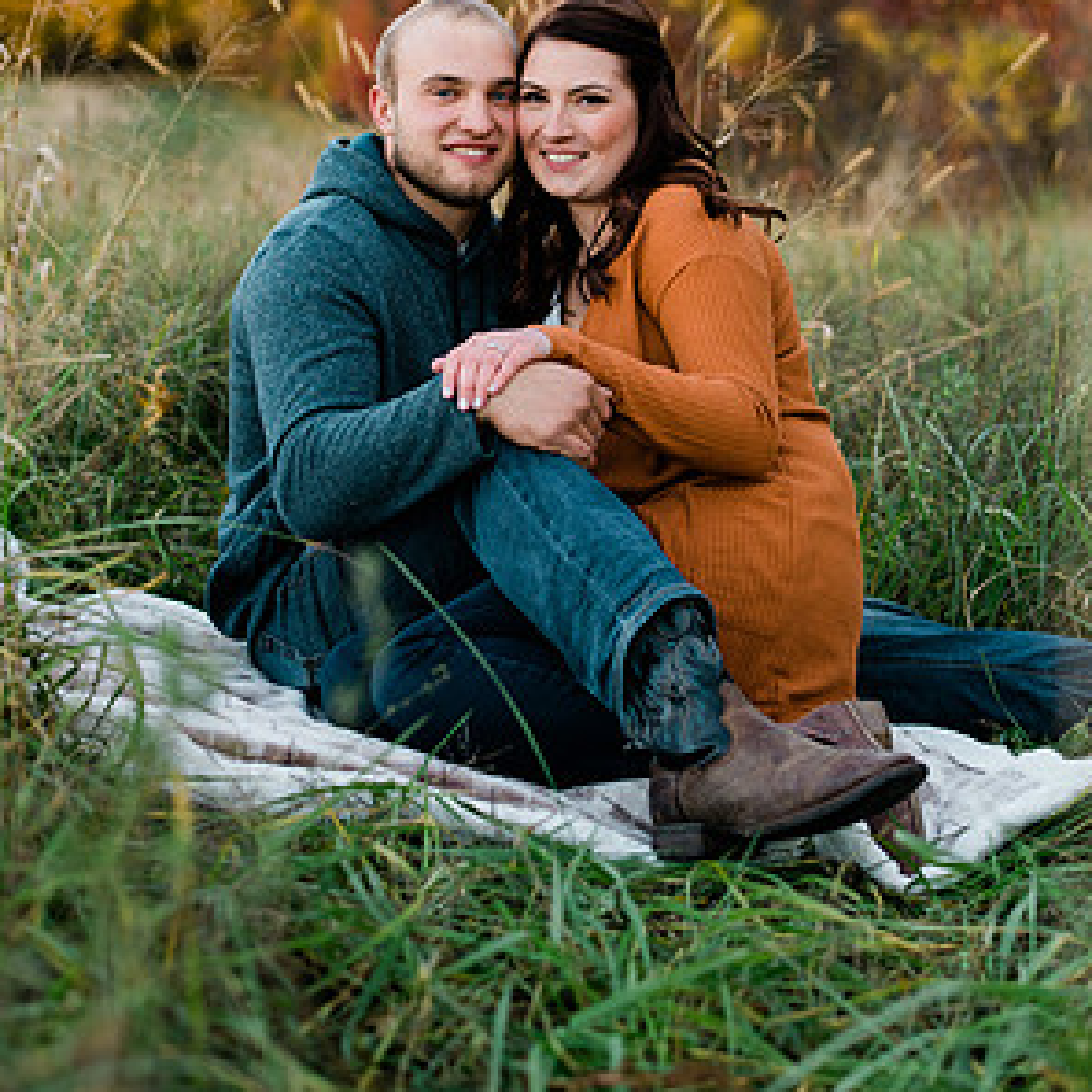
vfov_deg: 22.8
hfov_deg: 23.1
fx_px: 2677
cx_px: 550
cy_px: 273
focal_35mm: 75
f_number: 2.8
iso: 200
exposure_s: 1/200
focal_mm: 58
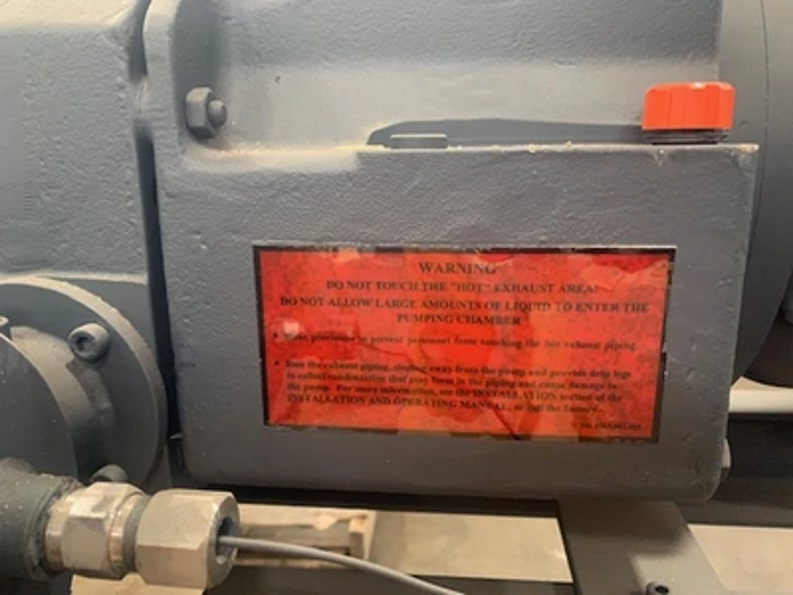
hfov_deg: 67.3
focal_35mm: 26
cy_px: 298
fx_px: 596
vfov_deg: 53.1
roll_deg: +1.5
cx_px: 396
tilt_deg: -15.1
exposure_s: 1/60
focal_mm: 4.25
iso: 250
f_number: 1.8
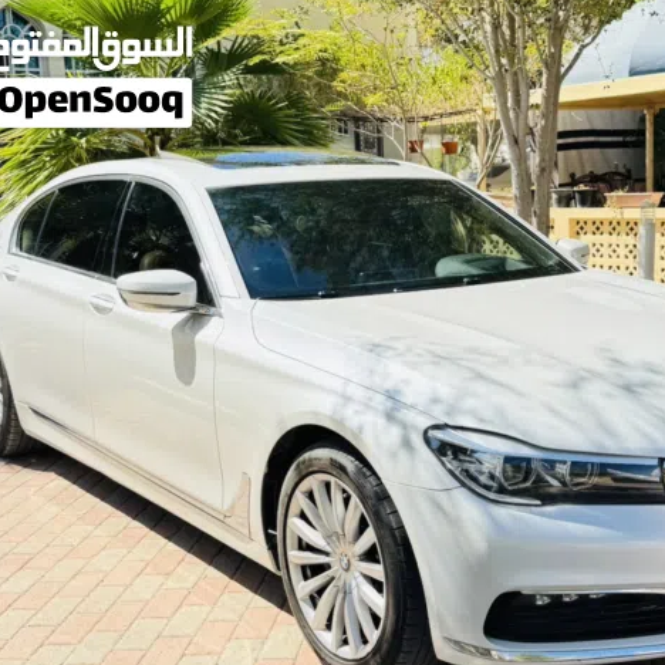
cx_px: 406
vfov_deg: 55.6
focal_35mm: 29
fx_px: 630
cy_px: 332
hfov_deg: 55.1
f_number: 1.78
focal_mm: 6.76
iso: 80
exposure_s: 1/1524
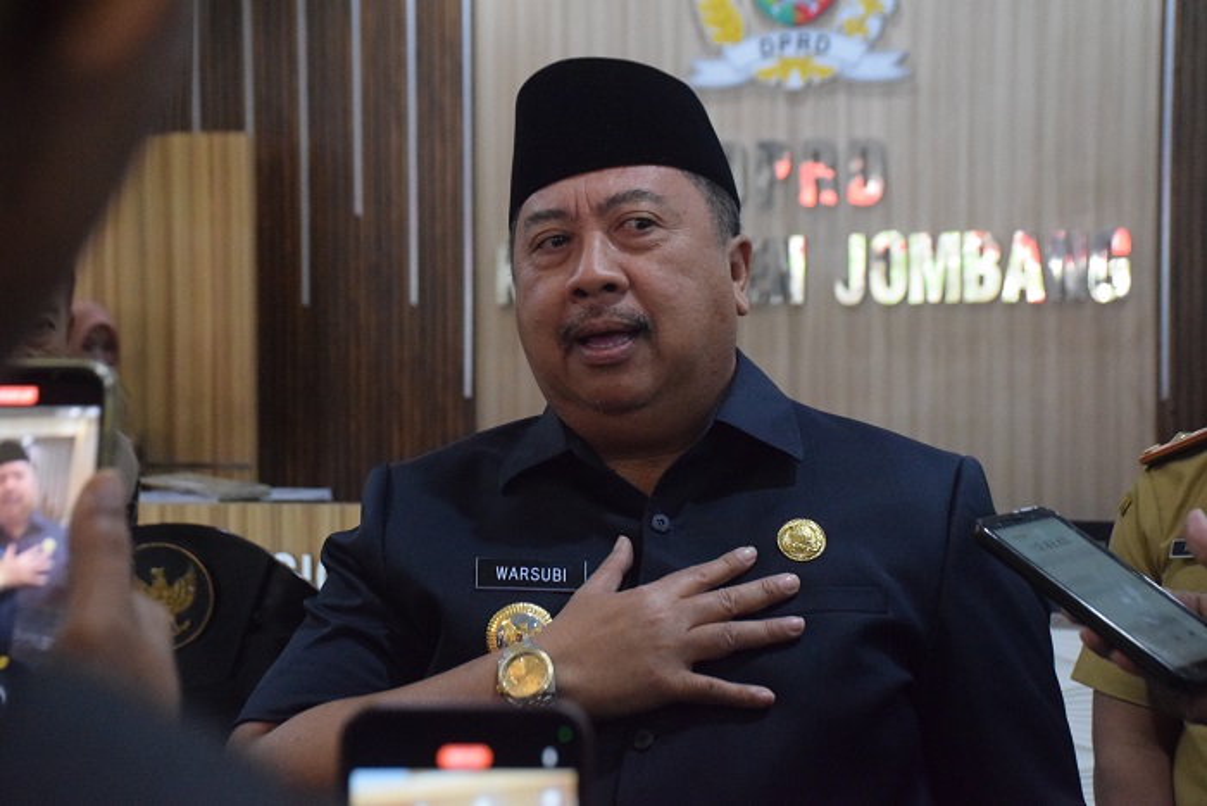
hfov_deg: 27.0
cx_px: 604
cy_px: 403
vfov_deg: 18.2
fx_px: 2515
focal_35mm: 75
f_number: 7.1
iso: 6400
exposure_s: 1/60
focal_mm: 50
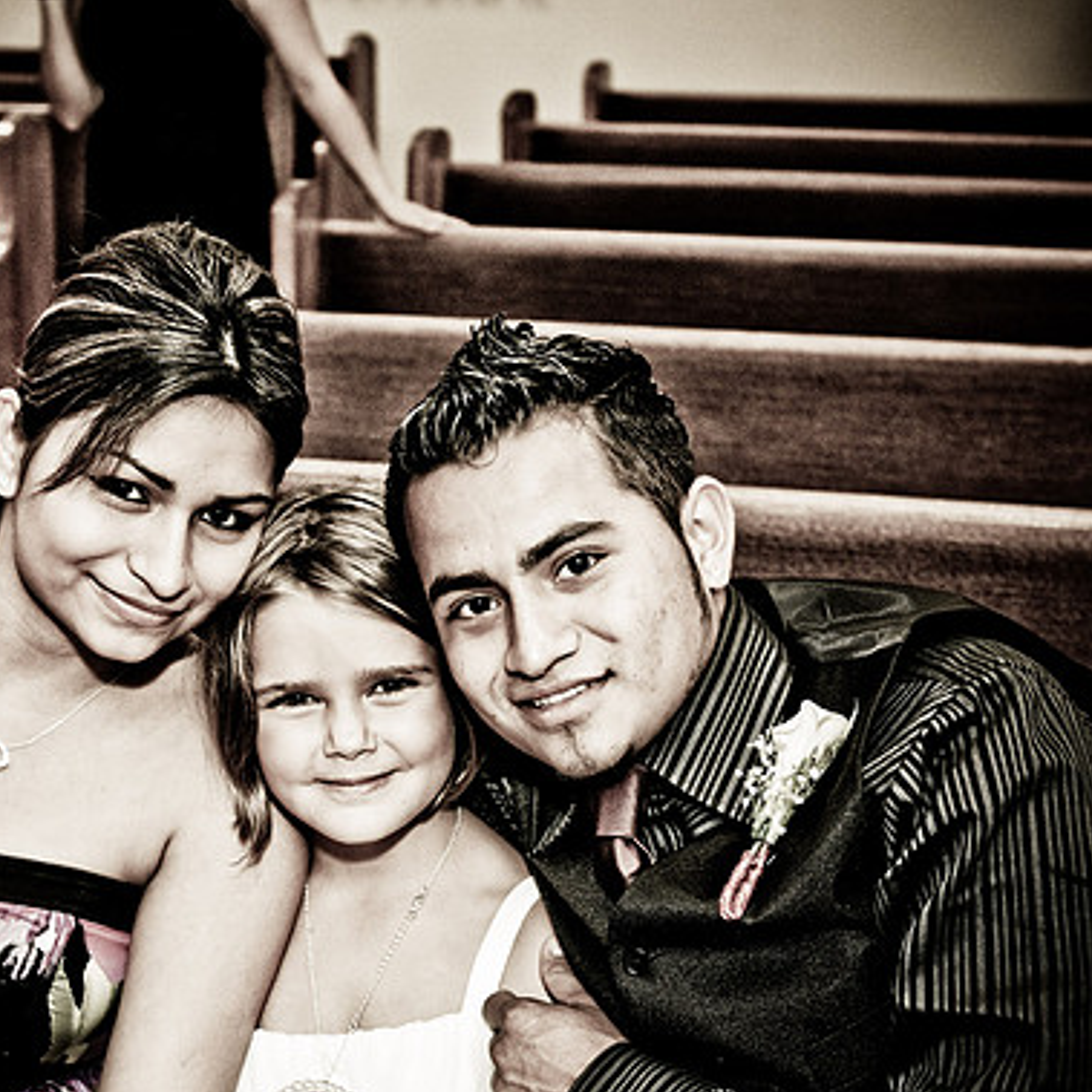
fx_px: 2641
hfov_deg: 23.3
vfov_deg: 23.4
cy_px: 552
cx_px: 406
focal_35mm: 74
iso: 200
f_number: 4
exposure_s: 1/60
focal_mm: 38
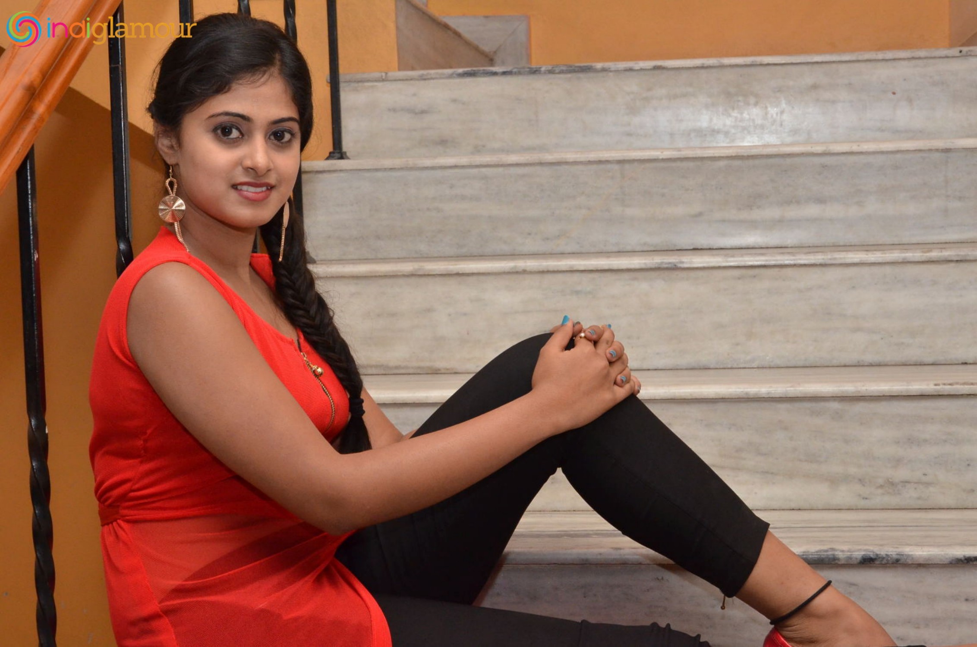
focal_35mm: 63
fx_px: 1706
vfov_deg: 21.5
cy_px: 324
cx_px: 488
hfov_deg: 32.0
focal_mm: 42
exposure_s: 1/125
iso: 2000
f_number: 8
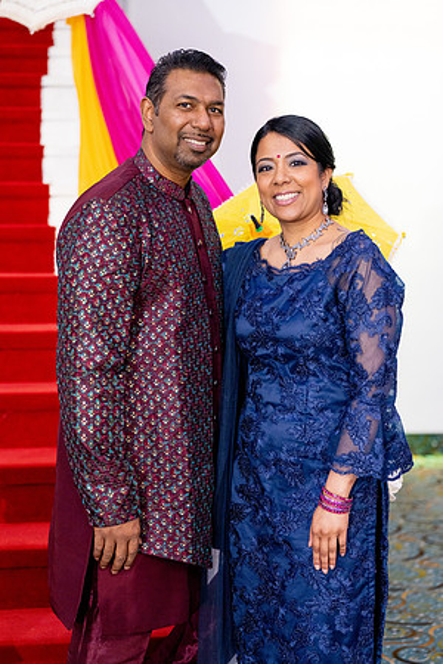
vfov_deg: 28.8
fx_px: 1292
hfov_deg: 19.5
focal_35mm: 70
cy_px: 332
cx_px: 222
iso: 4000
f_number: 2.8
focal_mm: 70
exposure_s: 1/200
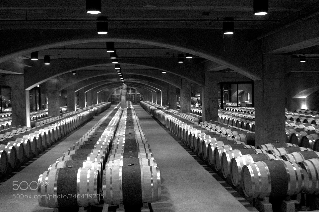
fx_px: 345
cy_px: 106
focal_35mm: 39
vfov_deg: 34.1
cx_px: 160
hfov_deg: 49.6
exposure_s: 1/30
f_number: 4.2
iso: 3200
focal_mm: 26
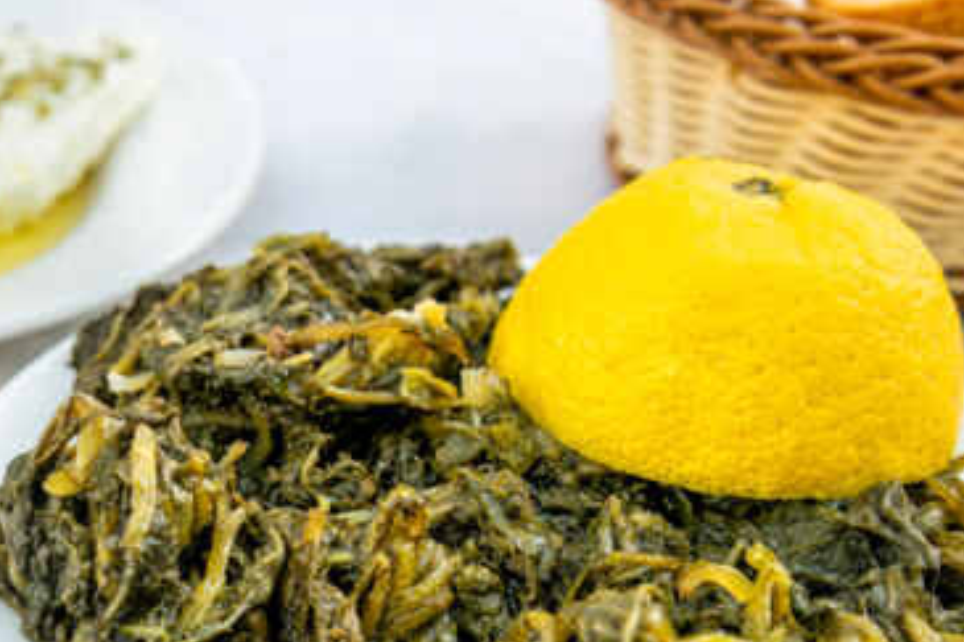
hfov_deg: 24.4
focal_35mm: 79
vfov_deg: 17.0
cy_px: 576
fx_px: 2114
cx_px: -24
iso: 200
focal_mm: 32
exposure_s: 1/160
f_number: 4
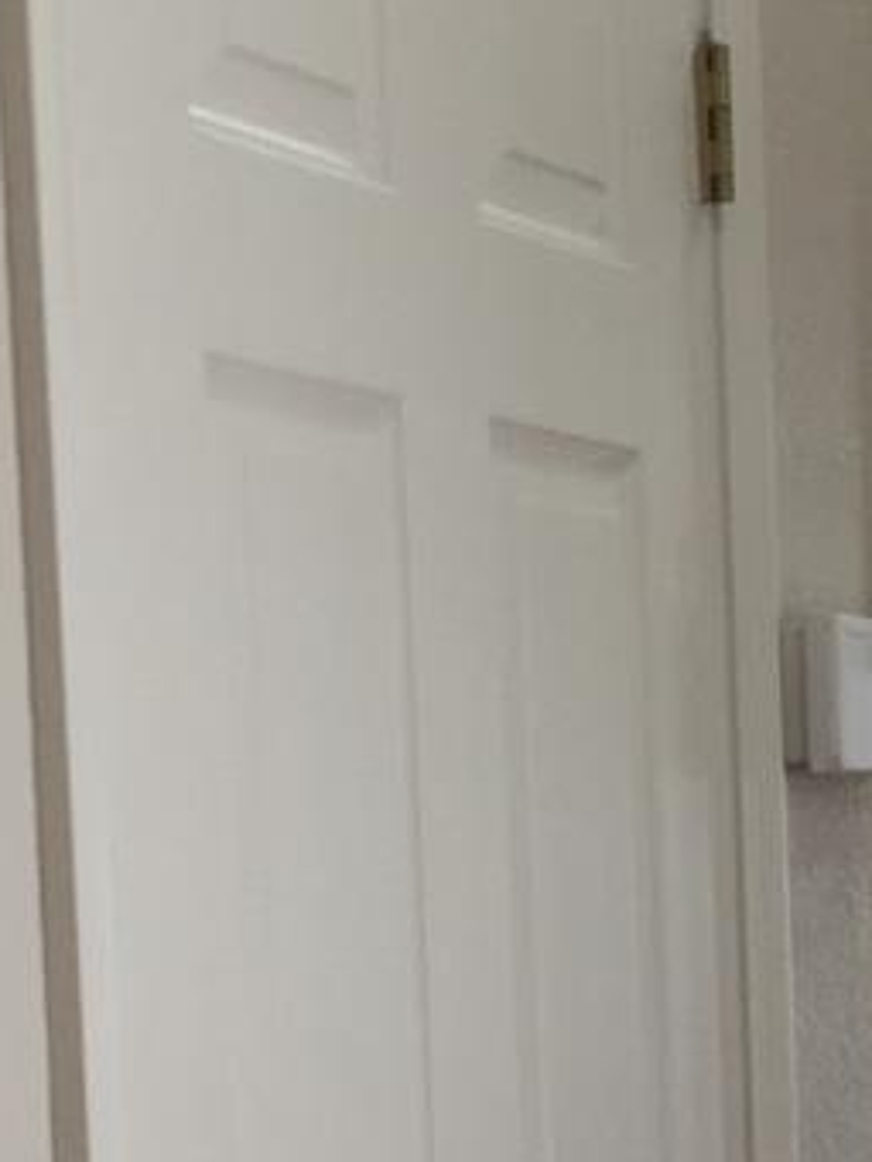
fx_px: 4299
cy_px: 1254
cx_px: 1440
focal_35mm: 128
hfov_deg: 11.0
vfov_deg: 15.0
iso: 32
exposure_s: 1/40
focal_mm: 4.15
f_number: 2.2
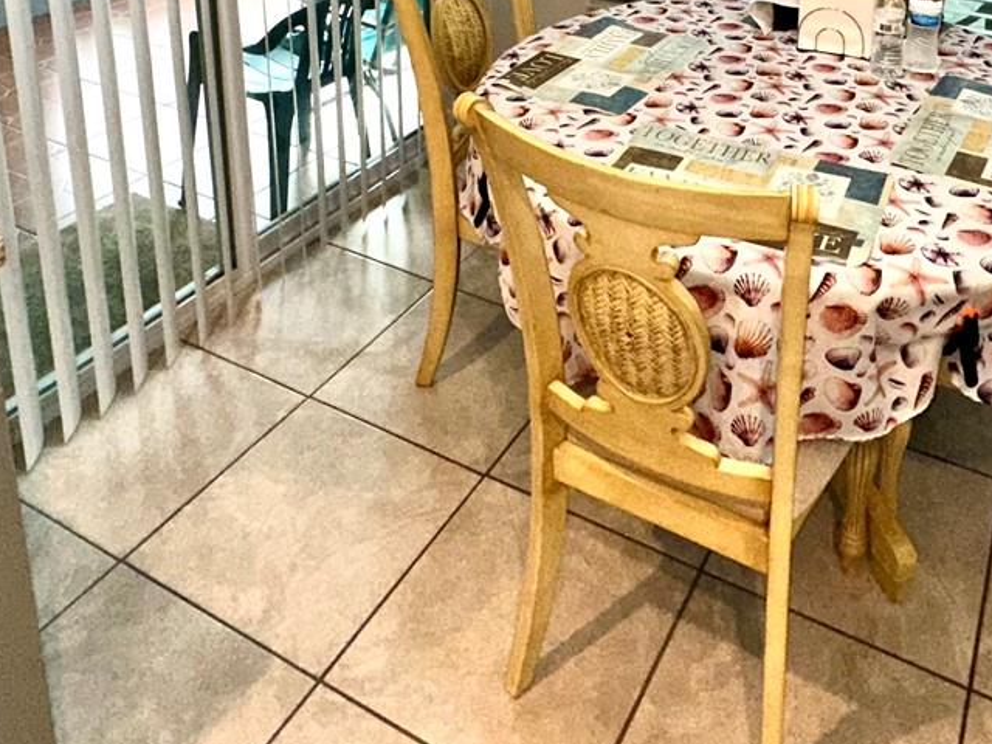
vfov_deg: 34.4
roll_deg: -1.2
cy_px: -101
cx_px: 634
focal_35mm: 35
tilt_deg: -13.8
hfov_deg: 51.9
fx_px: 1003
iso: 160
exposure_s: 1/120
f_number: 2.2
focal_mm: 2.22
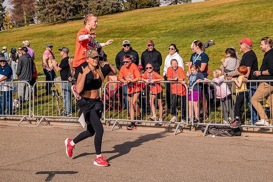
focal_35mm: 67
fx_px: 511
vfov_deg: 20.1
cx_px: 140
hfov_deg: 29.9
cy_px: 64
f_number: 5
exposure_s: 1/1000
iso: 200
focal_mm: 52
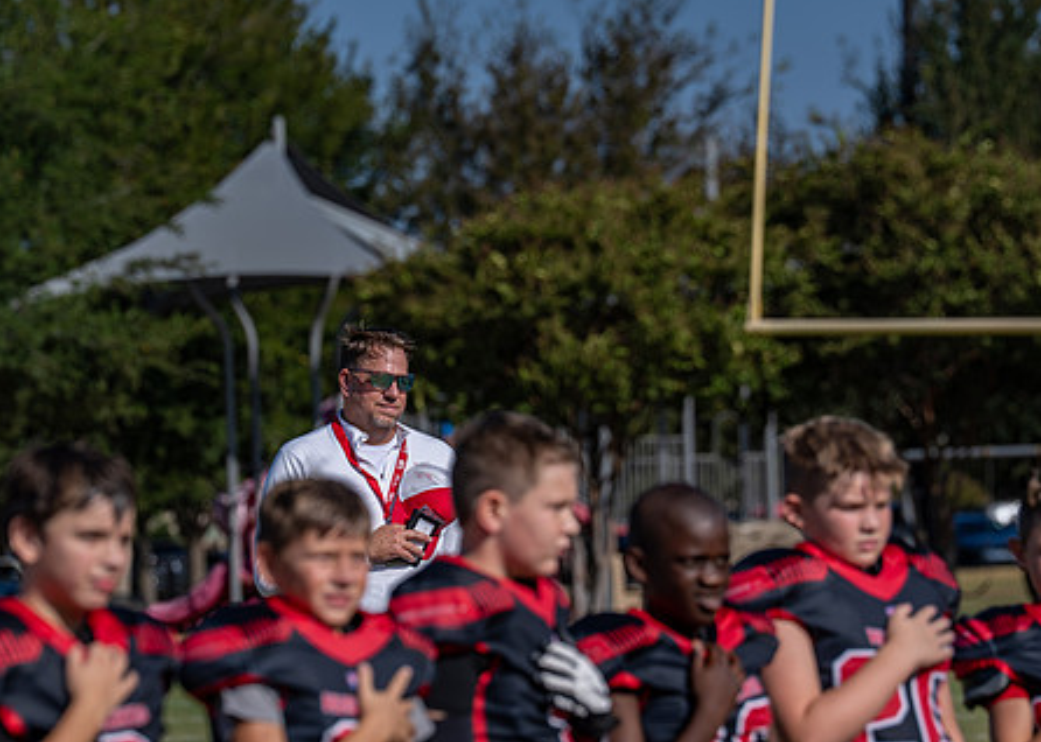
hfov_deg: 8.0
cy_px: 405
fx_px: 7446
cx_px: 340
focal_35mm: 252
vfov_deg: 5.7
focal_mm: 178
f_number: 5
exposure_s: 1/1250
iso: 100
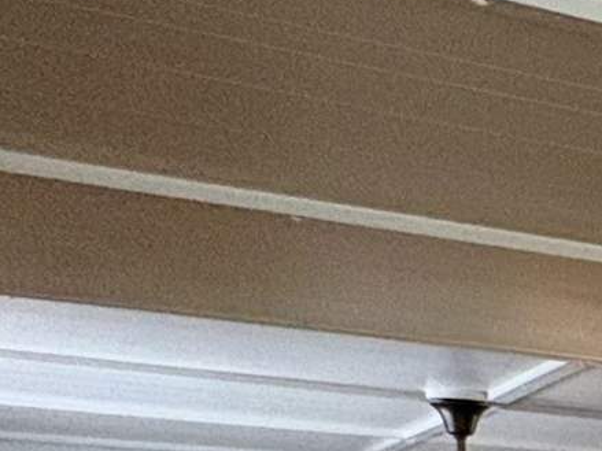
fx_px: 1704
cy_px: 703
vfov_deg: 14.0
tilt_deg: -0.1
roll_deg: +0.5
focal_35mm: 98
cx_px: 1876
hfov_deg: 11.0
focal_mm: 2.22
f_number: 2.2
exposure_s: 1/120
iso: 250
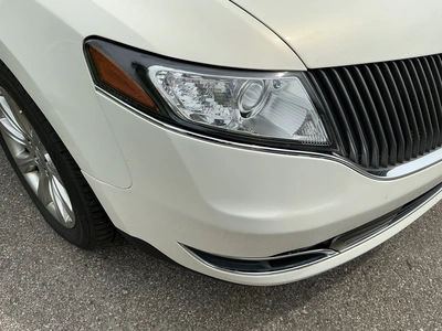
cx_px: 221
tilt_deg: -38.3
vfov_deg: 49.7
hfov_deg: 63.4
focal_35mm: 28
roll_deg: -3.6
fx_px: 358
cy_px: 166
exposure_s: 1/2801
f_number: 1.8
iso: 25
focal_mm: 3
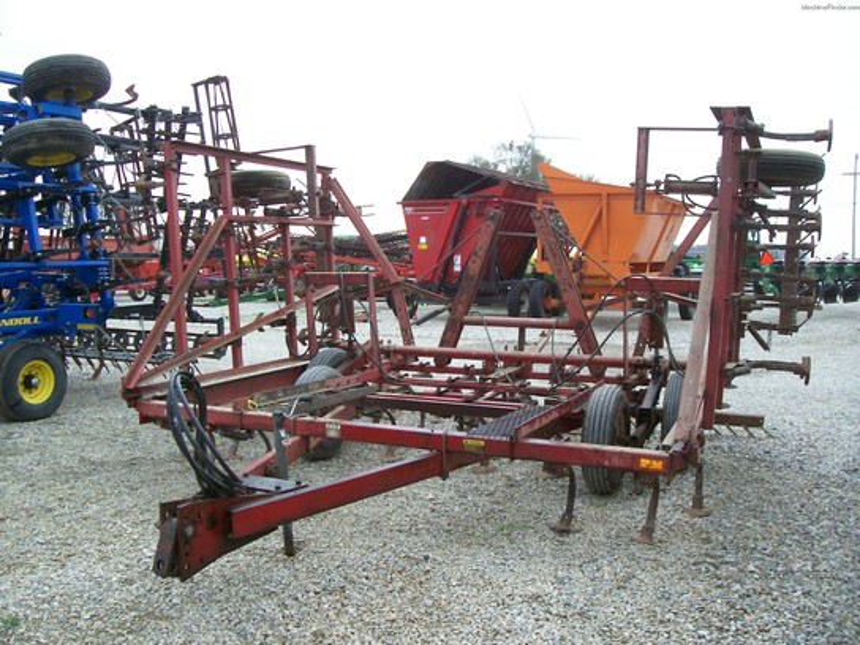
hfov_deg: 54.0
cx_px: 430
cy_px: 322
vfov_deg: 41.8
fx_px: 845
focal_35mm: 34
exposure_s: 1/490
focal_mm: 5.6
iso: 80
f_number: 2.7
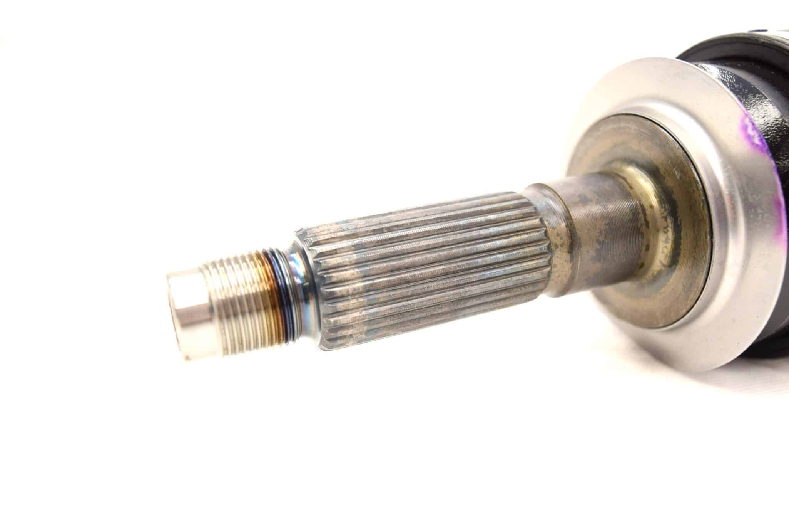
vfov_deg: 38.4
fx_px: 757
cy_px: 264
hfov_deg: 55.1
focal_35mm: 34
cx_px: 394
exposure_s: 1/100
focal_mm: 23
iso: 400
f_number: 5
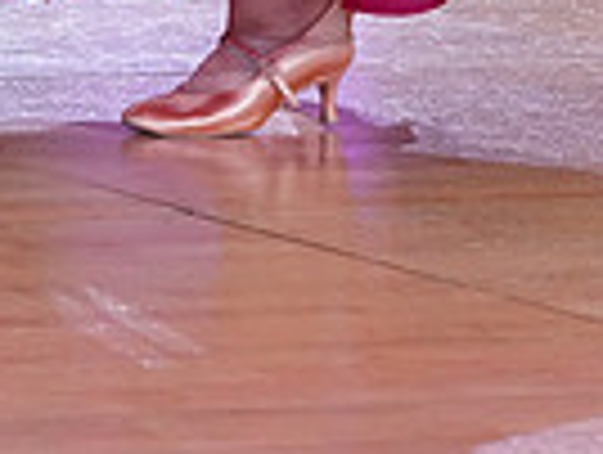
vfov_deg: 2.8
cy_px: -737
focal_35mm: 528
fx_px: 9214
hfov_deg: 3.7
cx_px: 20
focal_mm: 127
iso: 3200
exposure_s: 1/250
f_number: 6.3
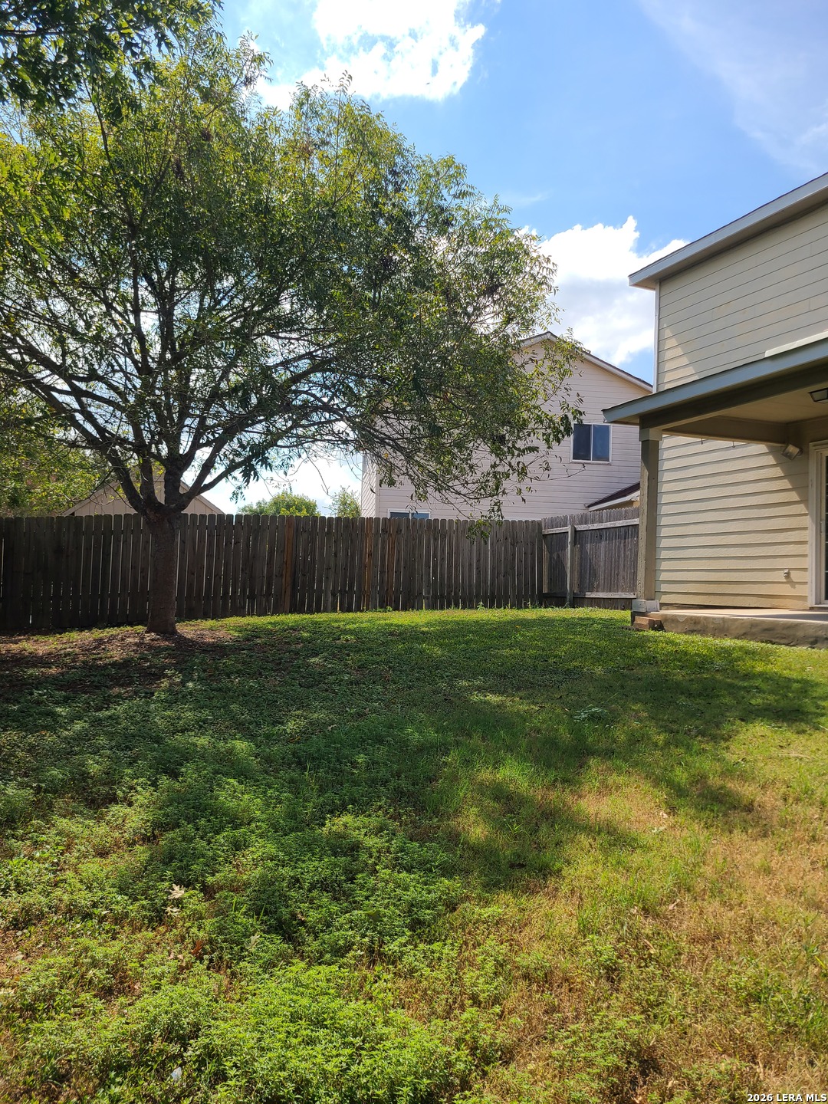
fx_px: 829
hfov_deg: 53.1
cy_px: 552
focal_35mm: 26
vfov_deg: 67.3
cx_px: 414
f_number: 1.8
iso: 40
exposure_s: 1/2163
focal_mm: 5.4
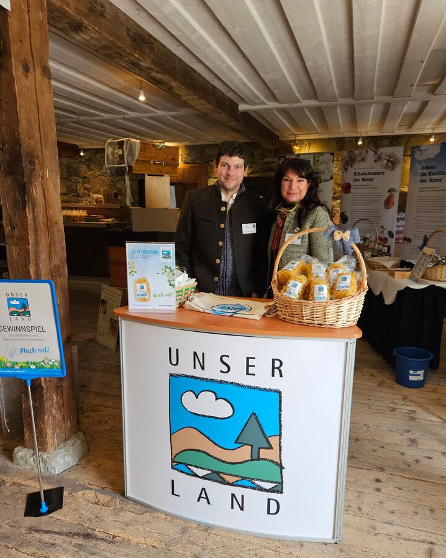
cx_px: 232
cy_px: 300
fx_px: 413
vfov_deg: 68.0
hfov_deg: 56.8
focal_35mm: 25
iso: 160
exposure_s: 1/180
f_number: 1.8
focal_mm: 5.4
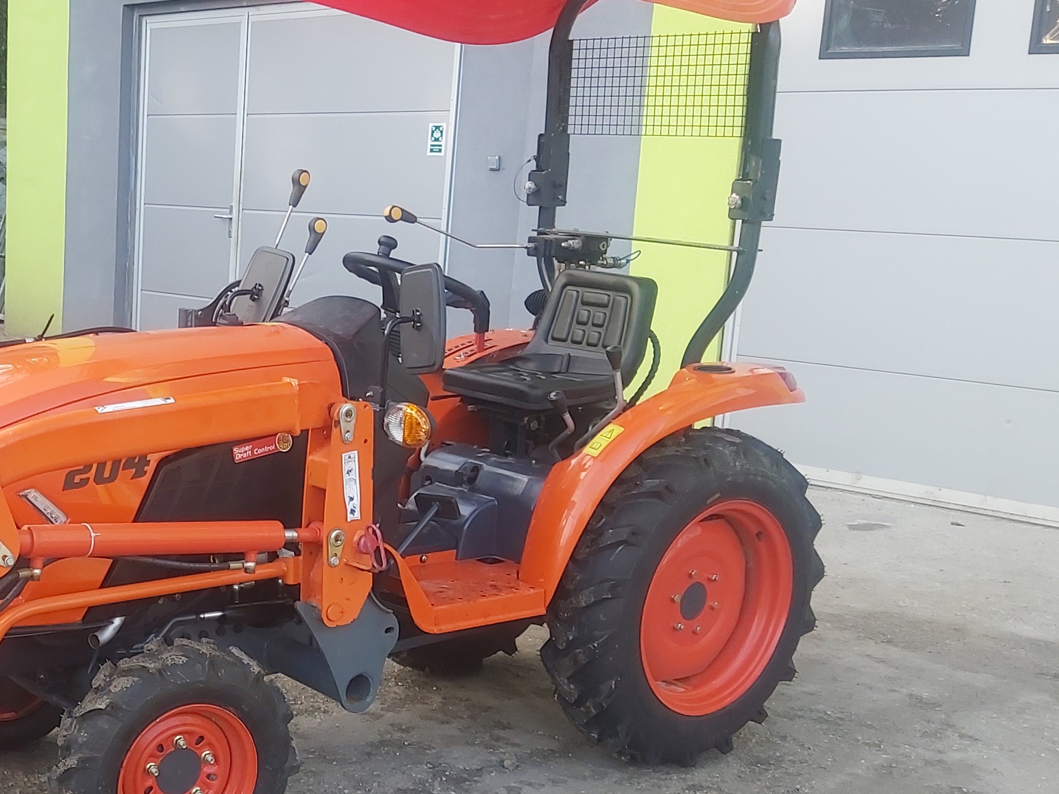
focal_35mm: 53
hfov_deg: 34.2
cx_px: 112
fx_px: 1621
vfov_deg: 27.4
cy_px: 523
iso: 64
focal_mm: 3.92
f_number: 1.7
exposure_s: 1/184
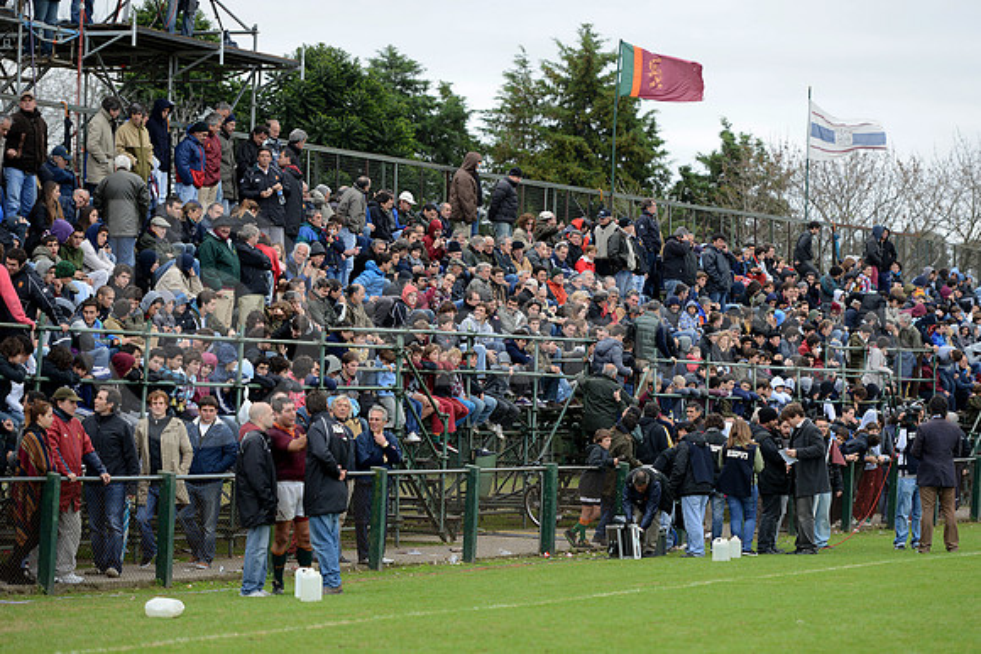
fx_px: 3679
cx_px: 490
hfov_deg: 15.2
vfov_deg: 10.2
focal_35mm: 135
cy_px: 327
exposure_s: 1/320
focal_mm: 135
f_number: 2.8
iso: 320
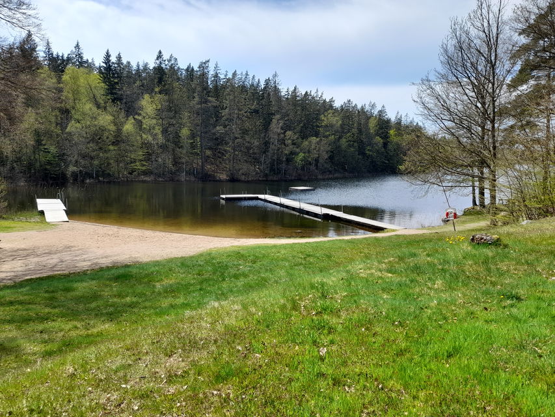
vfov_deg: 54.9
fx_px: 401
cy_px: 208
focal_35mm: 25
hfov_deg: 69.4
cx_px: 278
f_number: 2
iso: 20
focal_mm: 4.6
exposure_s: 1/460
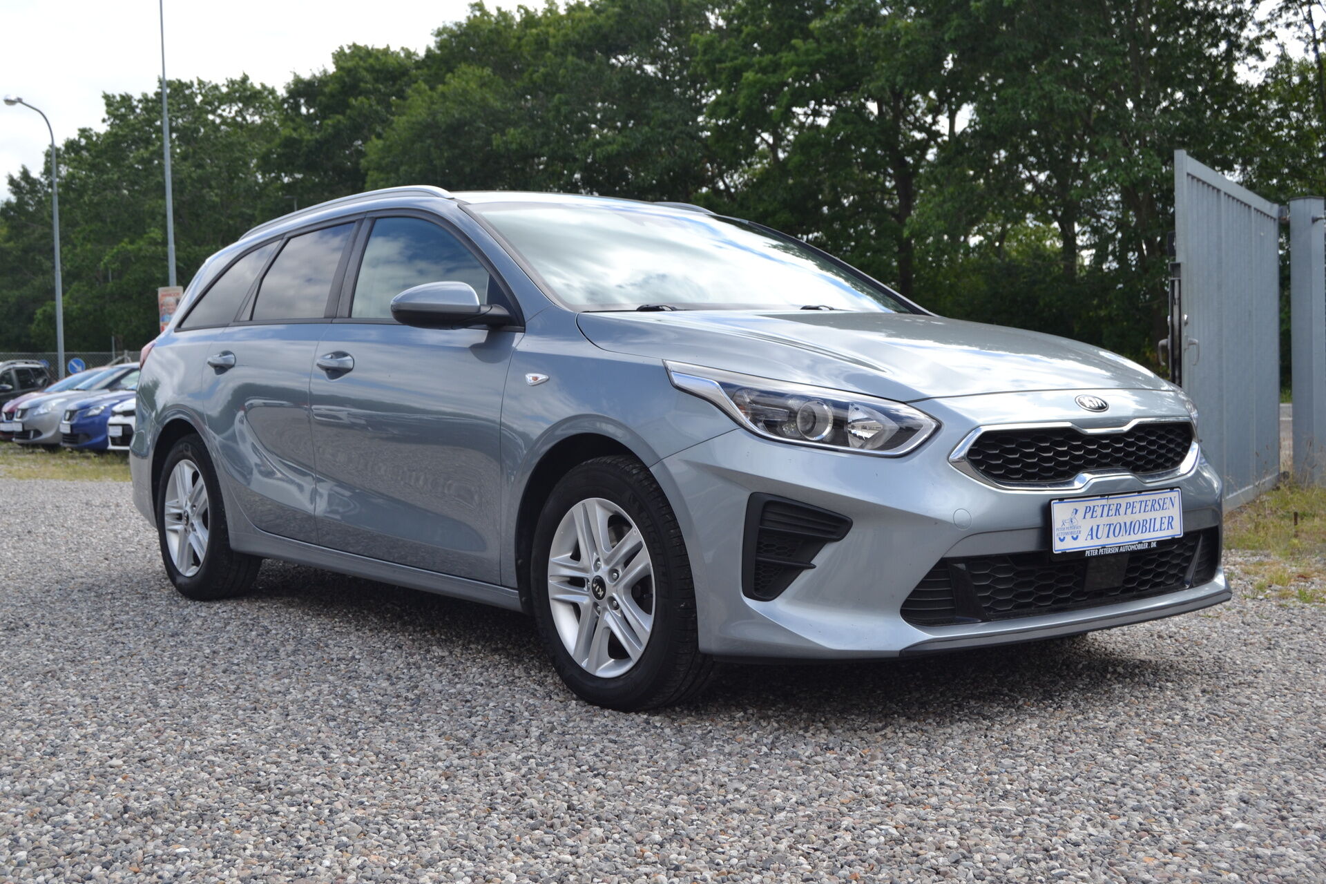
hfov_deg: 46.4
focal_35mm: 42
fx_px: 1547
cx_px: 663
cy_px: 442
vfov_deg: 31.9
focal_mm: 28
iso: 100
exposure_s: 1/200
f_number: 7.1
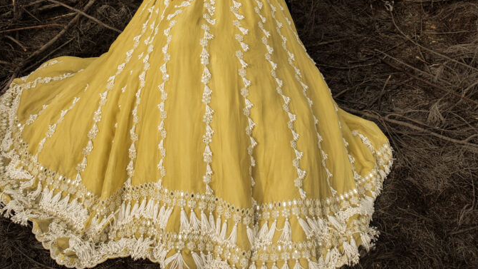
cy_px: -62
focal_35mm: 56
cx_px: 239
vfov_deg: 20.0
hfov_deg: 37.2
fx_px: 710
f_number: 9
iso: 100
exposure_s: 1/125
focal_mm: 35
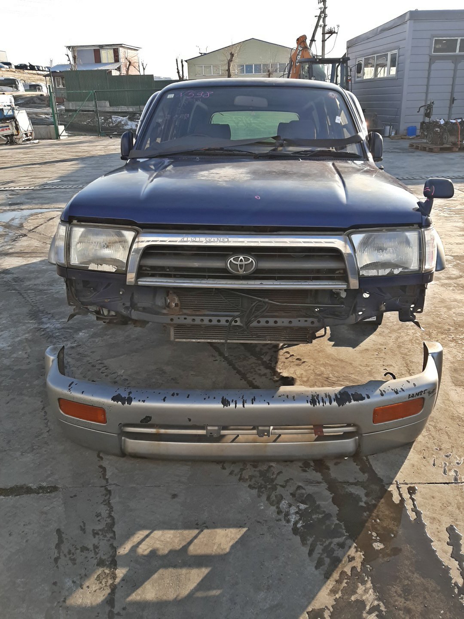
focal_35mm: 26
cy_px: 310
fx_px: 465
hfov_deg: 53.1
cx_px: 232
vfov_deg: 67.3
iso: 40
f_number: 1.7
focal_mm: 3.93
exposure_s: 1/923
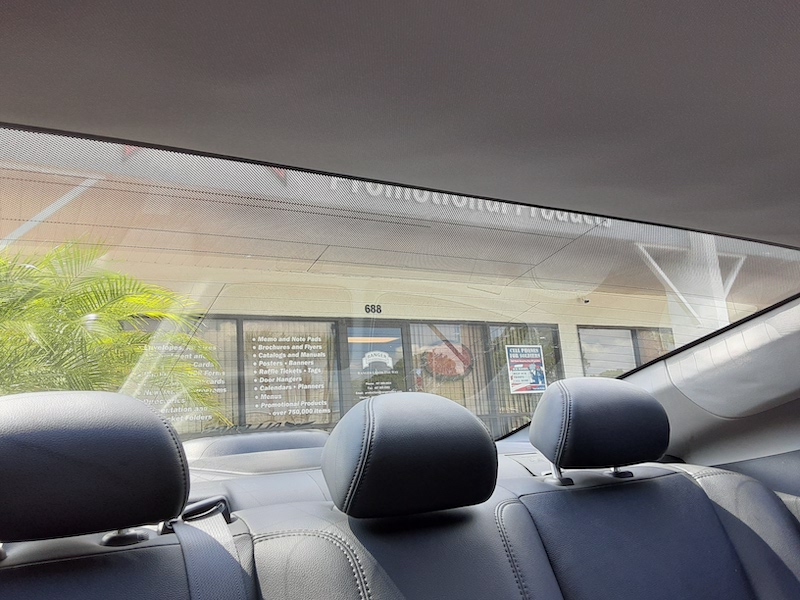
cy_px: 300
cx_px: 400
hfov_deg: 65.3
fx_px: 624
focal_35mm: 27
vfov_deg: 51.4
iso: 40
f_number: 1.9
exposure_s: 1/185
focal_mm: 2.91
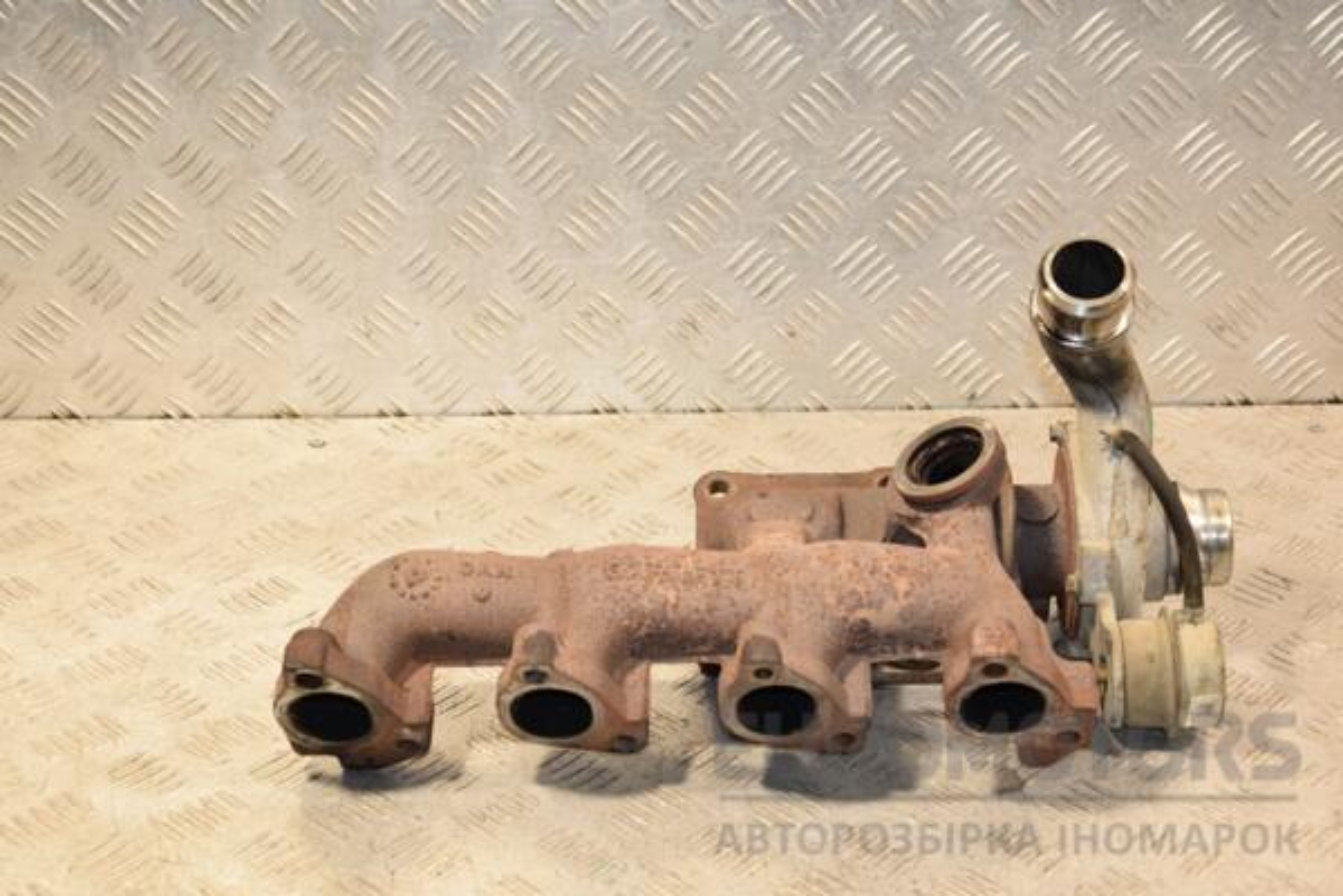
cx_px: 672
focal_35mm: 63
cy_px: 448
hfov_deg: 31.9
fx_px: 2350
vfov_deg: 21.6
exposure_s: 1/200
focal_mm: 42
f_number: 5.6
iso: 800
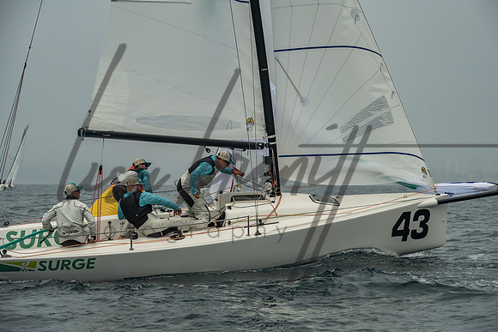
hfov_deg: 16.1
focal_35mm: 127
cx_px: 251
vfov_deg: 10.8
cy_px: 166
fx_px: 1757
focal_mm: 125
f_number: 9
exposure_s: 1/3200
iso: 800
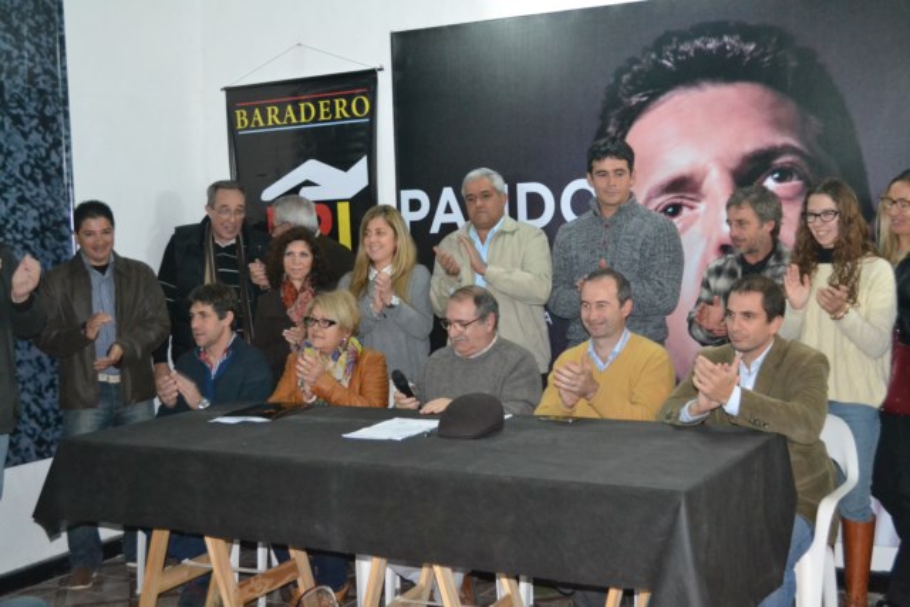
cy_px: 304
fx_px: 1138
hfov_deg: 43.6
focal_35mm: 45
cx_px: 455
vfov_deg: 29.9
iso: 3200
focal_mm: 30
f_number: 4.5
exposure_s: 1/60
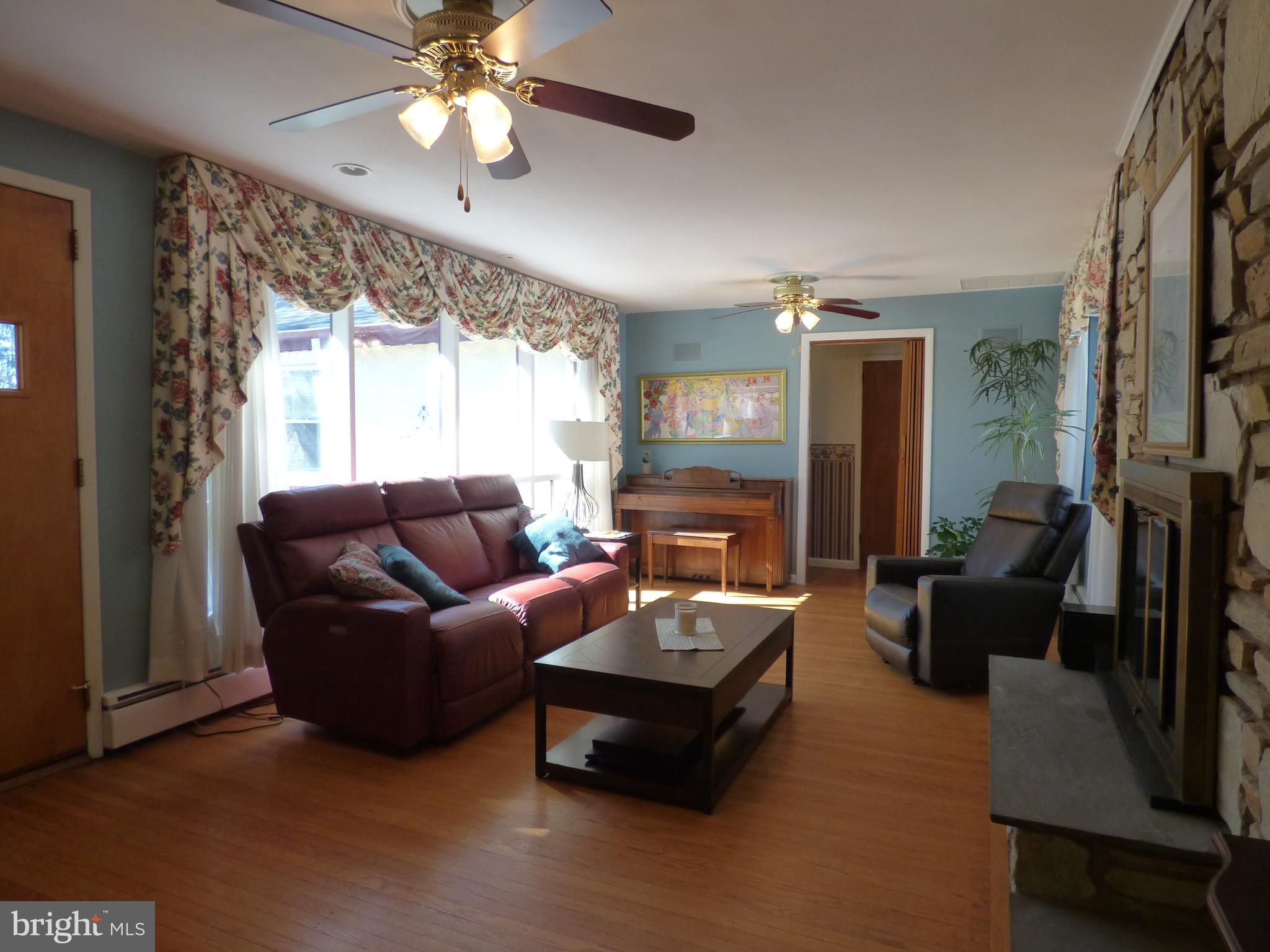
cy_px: 476
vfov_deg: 66.0
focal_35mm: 20
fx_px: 734
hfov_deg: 81.7
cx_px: 635
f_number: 2.8
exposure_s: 1/80
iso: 160
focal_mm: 3.58
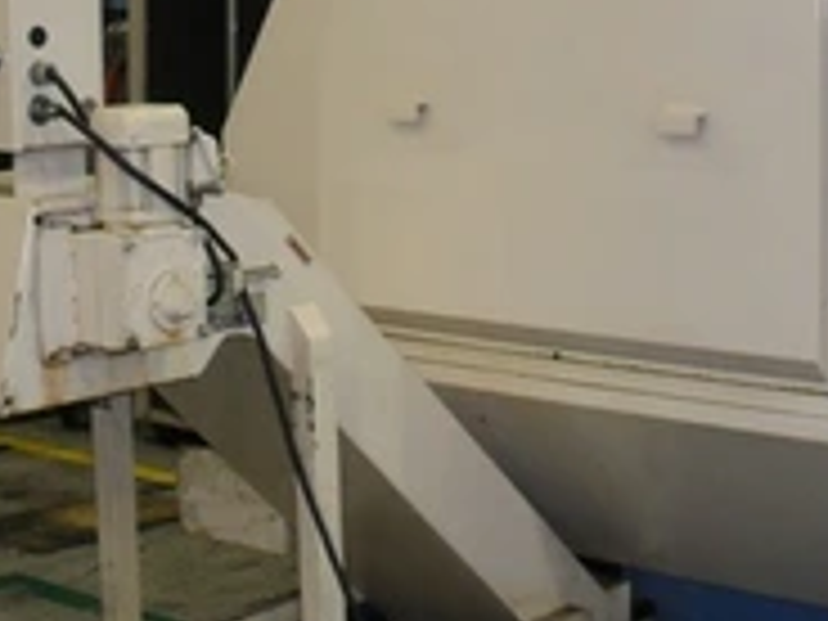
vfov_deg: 19.2
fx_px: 1818
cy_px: 117
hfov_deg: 25.2
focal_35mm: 76
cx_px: 675
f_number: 3.2
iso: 200
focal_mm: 6.3
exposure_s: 1/45
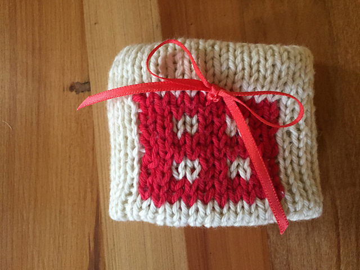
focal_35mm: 29
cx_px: 180
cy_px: 135
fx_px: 302
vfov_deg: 48.2
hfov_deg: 61.7
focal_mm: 4.15
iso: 250
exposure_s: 1/25
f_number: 2.2
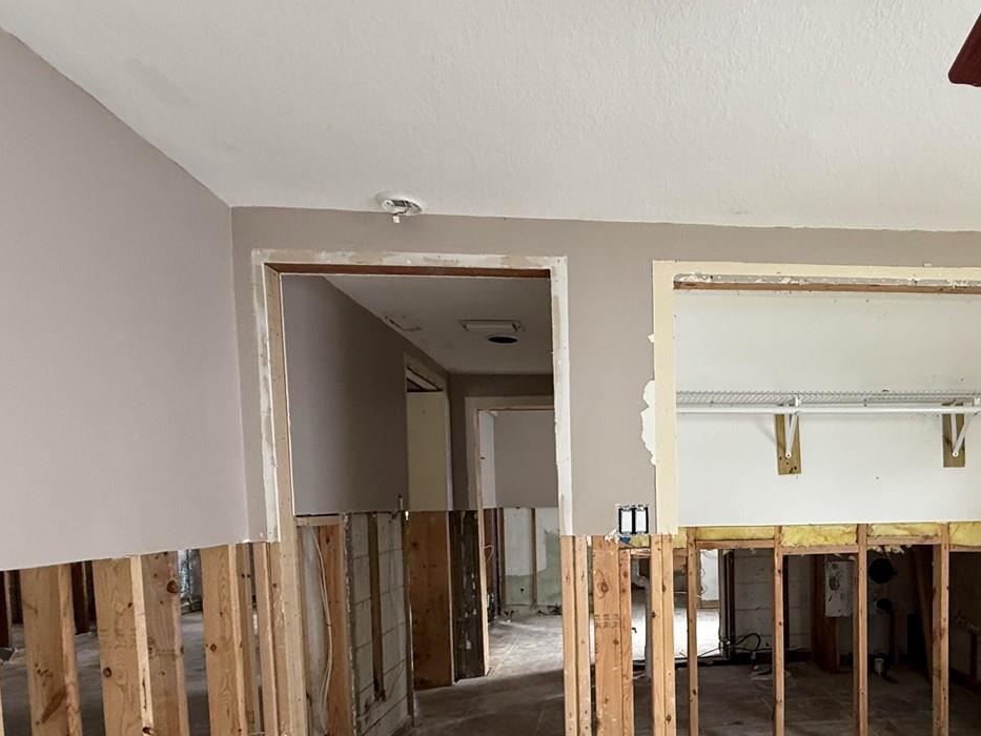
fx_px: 680
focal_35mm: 24
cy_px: 543
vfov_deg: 54.5
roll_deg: +0.1
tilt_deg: -2.1
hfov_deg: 68.6
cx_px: 689
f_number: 2.2
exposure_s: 1/73
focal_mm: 2.22
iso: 320
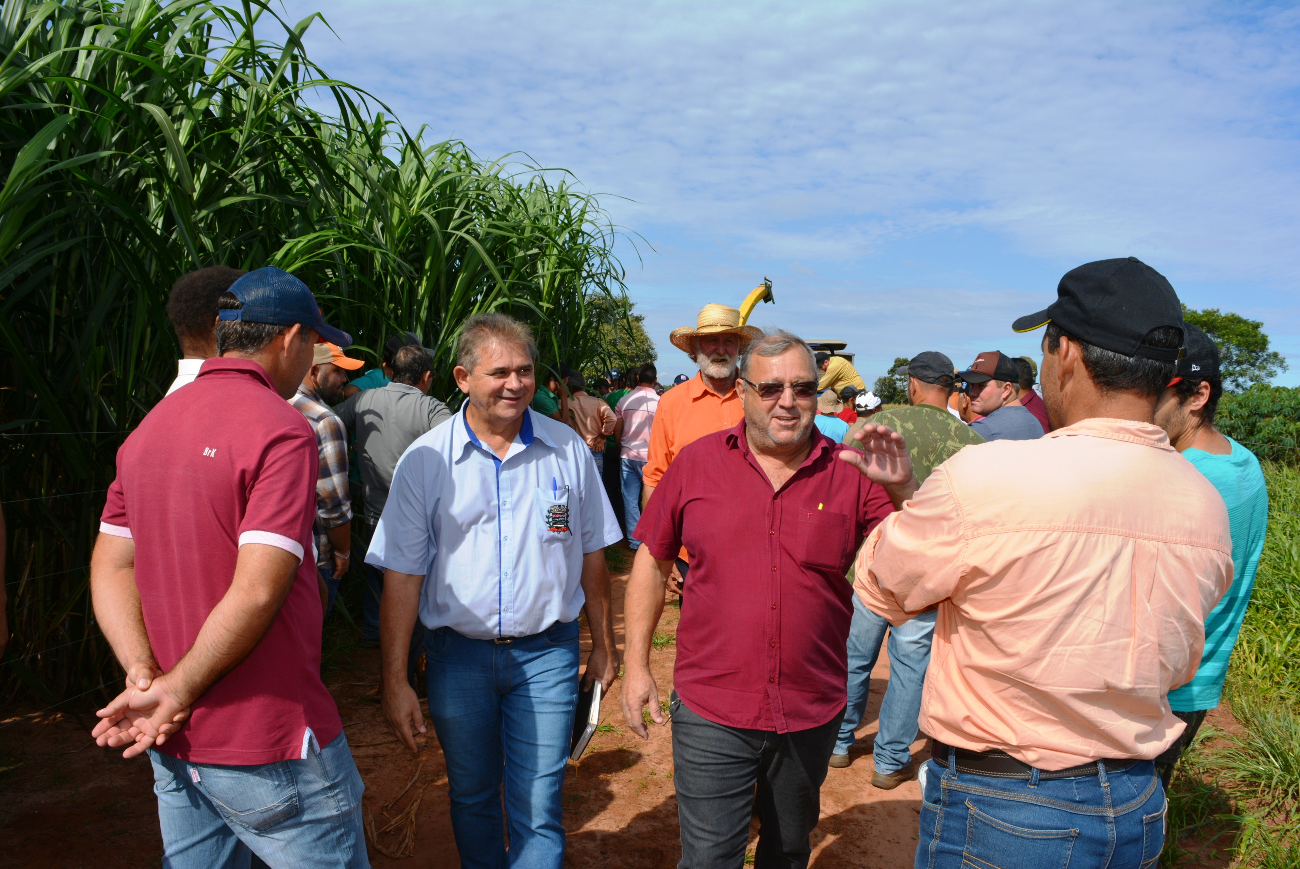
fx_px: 976
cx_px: 650
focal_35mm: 27
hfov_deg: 67.3
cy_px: 434
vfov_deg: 48.0
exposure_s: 1/200
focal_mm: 18
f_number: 11
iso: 100
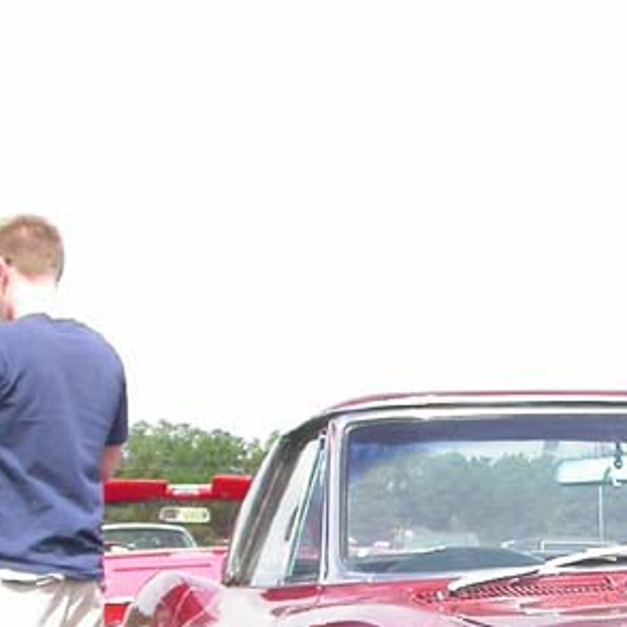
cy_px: 674
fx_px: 2398
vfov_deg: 14.6
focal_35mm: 117
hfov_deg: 14.5
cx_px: 719
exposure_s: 1/1000
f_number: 2.6
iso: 100
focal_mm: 7.85
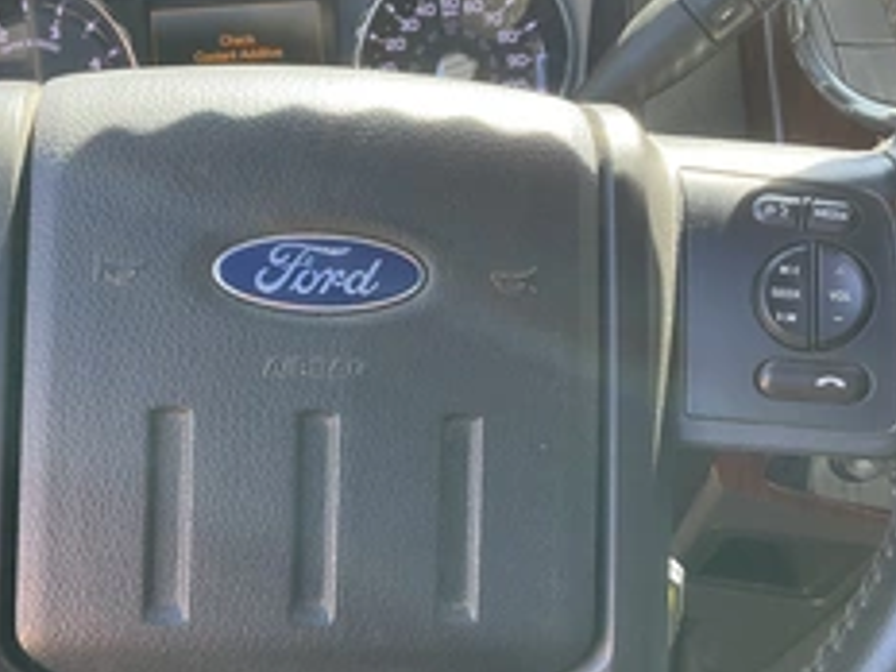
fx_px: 1294
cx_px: 321
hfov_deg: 37.9
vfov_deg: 29.1
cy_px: 340
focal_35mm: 50
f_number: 1.8
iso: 64
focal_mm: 3
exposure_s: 1/122
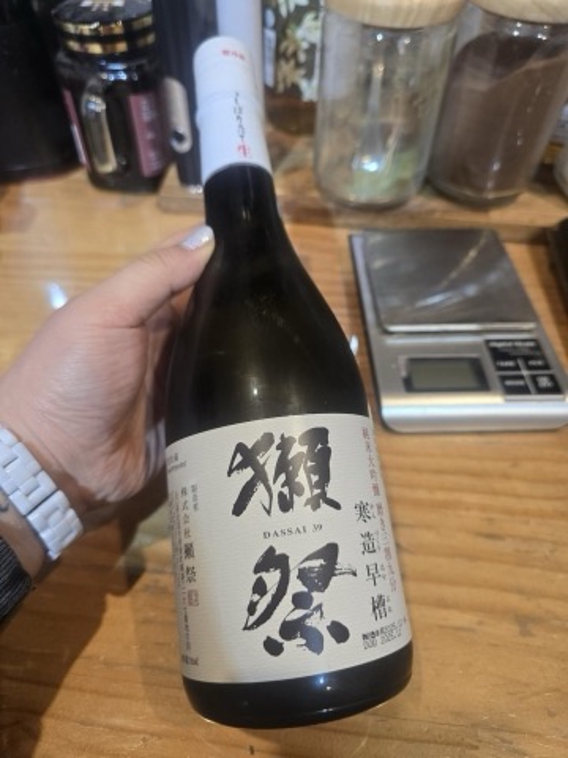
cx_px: 284
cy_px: 379
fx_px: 503
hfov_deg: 58.9
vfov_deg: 73.9
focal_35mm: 23
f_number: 1.7
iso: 320
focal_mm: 6.3
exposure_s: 1/120
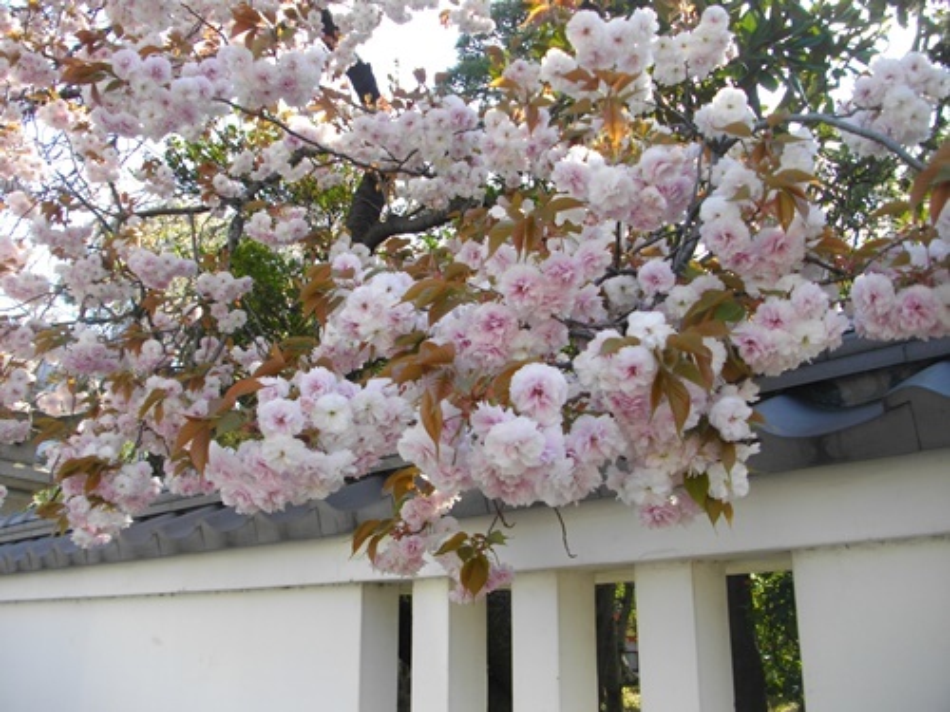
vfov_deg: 44.2
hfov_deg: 56.8
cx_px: 475
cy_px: 356
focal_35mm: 32
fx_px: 878
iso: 100
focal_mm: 5.7
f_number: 2.9
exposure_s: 1/320
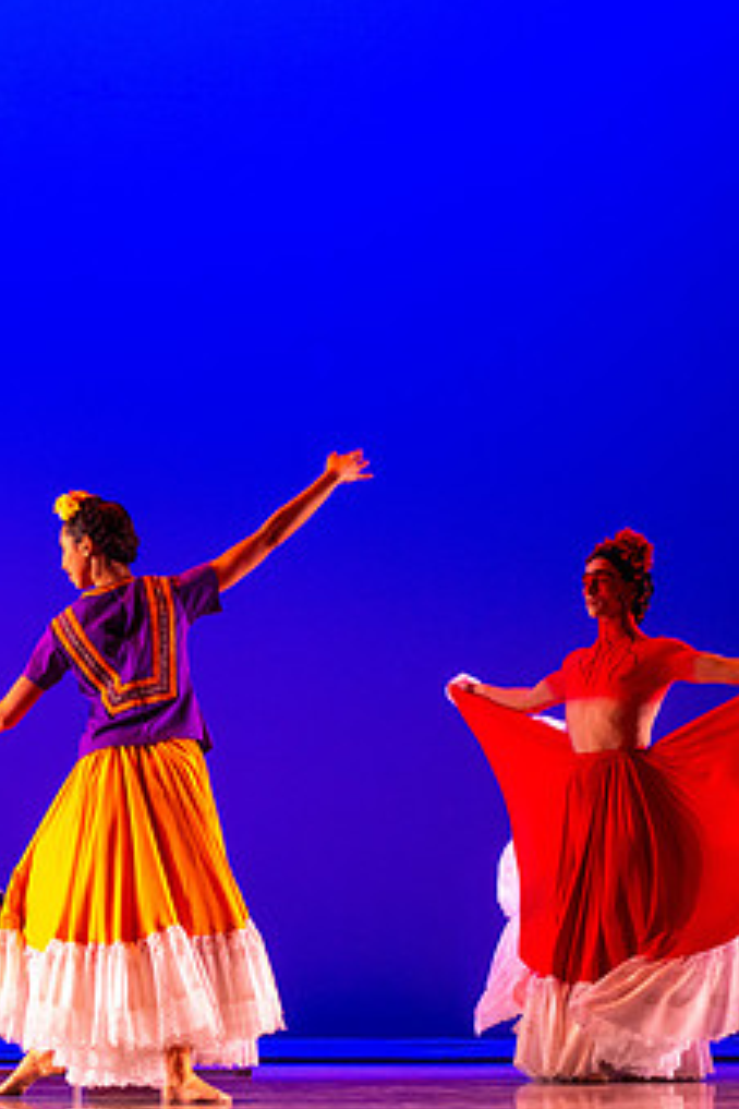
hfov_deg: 14.1
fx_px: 2894
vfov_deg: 21.7
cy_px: 515
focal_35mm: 94
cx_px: -157
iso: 1000
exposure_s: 1/200
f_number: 1.8
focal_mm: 55
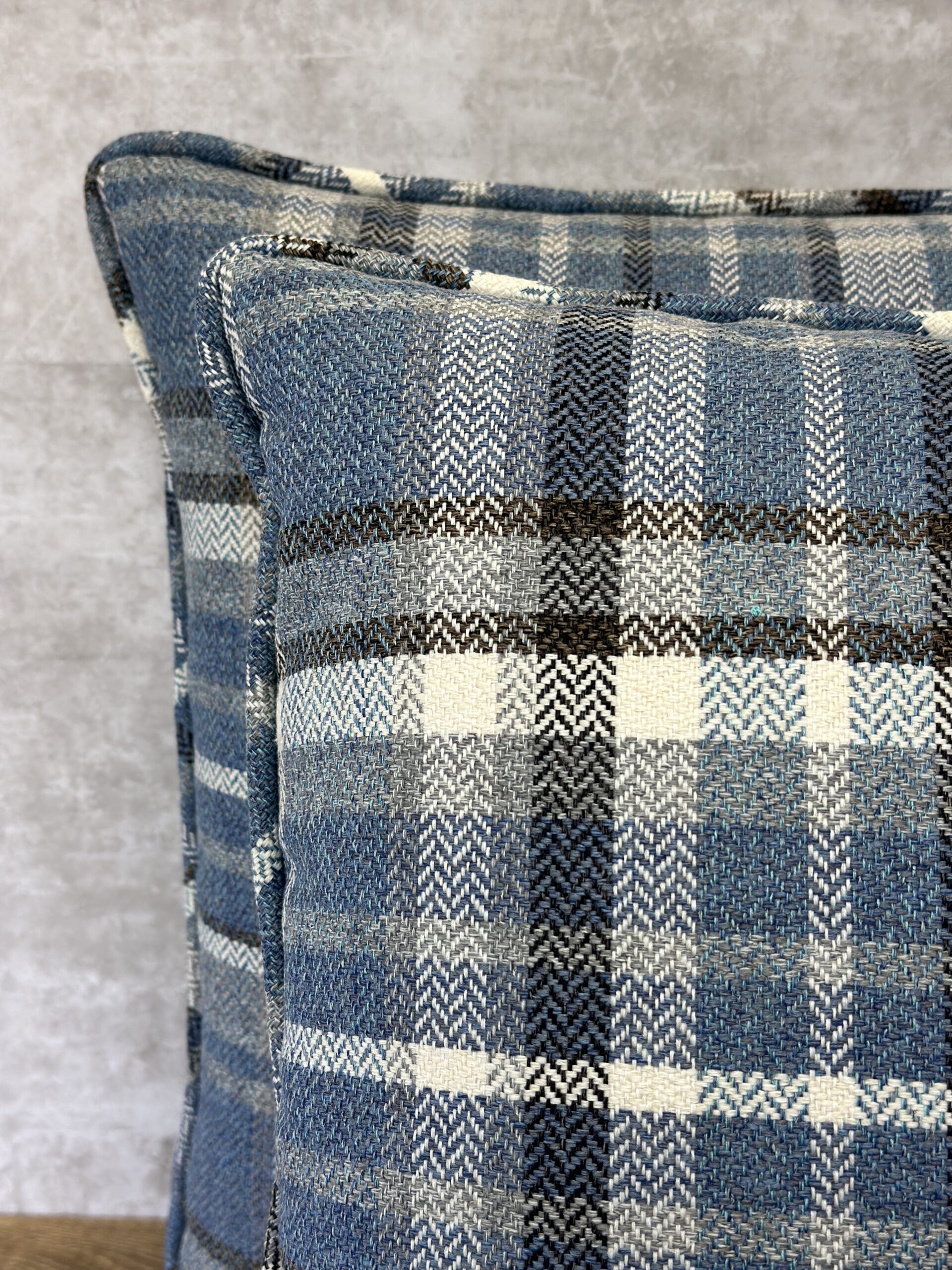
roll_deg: +0.3
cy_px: 635
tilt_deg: -16.5
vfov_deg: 39.7
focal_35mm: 48
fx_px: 1760
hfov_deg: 30.3
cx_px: 476
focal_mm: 6.86
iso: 100
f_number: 1.78
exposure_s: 1/170
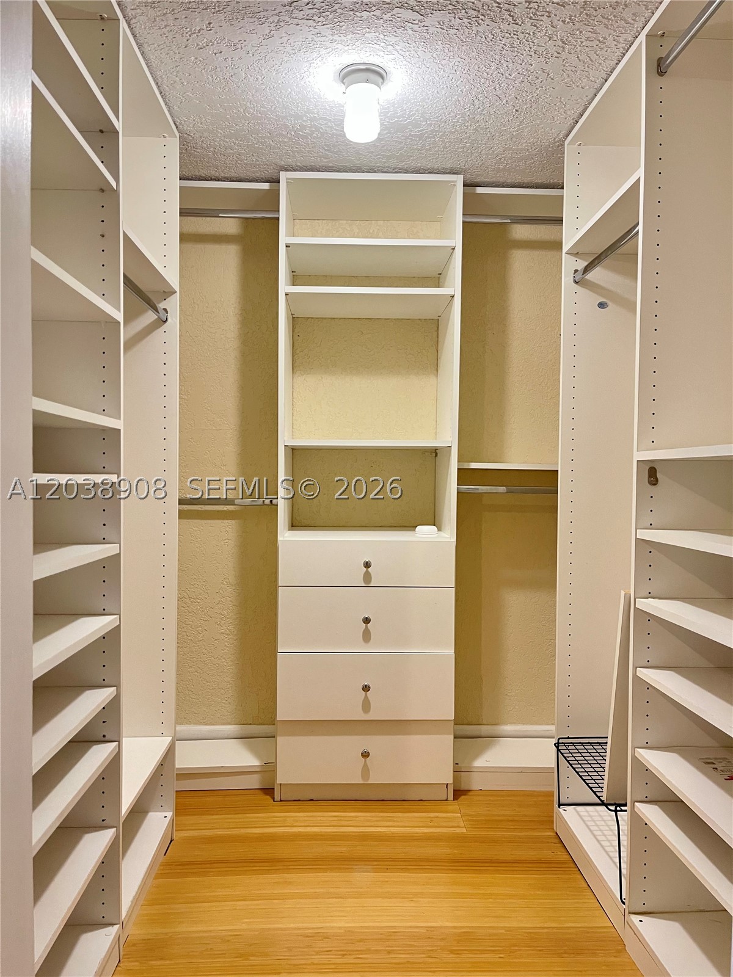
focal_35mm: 26
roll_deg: +0.7
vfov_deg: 67.3
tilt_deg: -2.1
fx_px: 734
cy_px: 488
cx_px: 366
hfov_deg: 53.1
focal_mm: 5.1
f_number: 1.6
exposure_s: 1/60
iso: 400
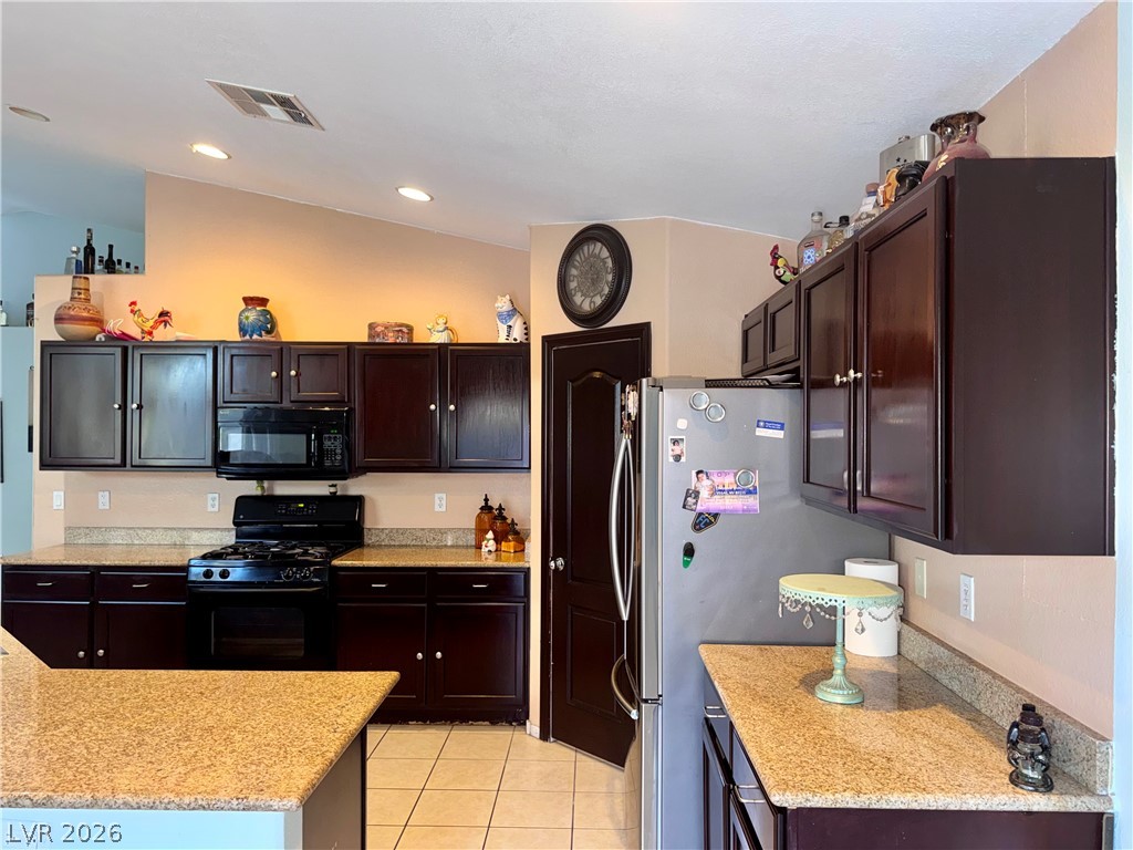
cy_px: 425
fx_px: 786
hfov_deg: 71.6
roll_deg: -0.8
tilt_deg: +0.2
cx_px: 566
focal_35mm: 24
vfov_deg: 56.8
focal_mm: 6.76
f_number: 1.78
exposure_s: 1/15
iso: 100
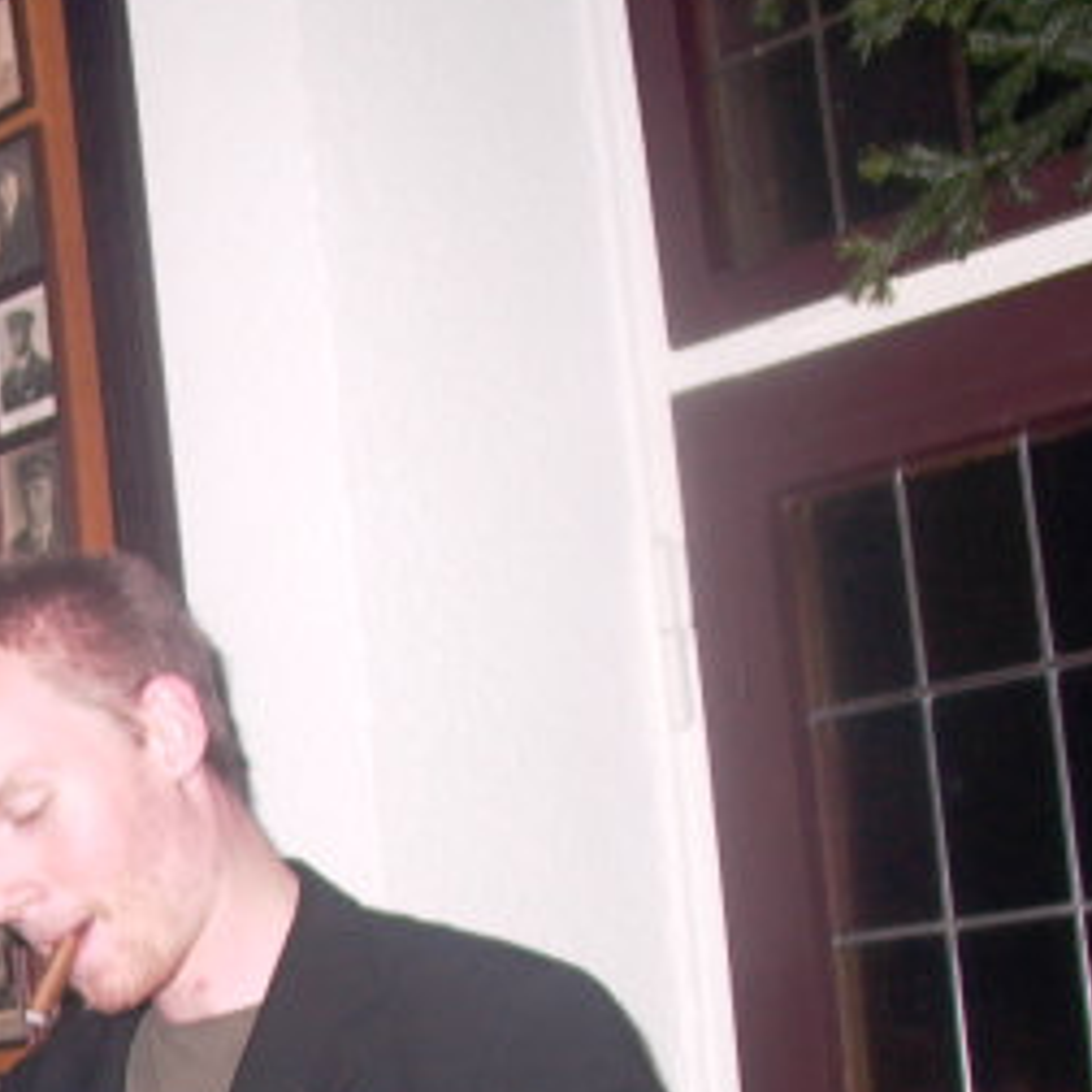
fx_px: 2641
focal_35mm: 74
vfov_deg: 22.9
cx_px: -217
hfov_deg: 21.7
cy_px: 940
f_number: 2.04
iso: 100
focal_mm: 7.13
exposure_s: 1/64.2
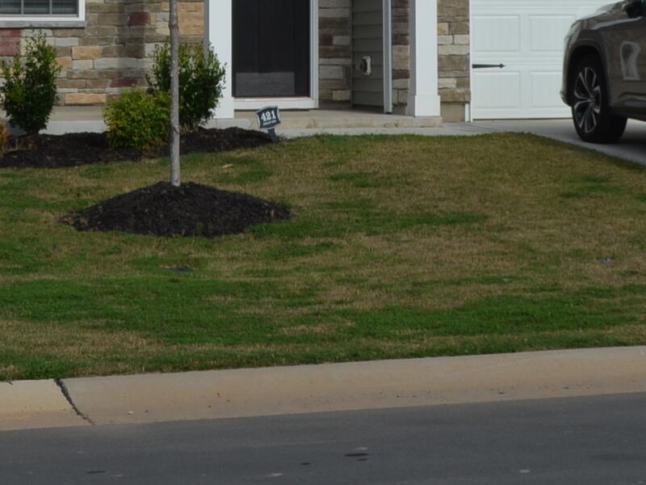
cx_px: 323
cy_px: -138
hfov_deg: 14.8
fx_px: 2482
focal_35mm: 133
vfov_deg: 10.9
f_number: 13
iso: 400
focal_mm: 30
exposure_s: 1/640
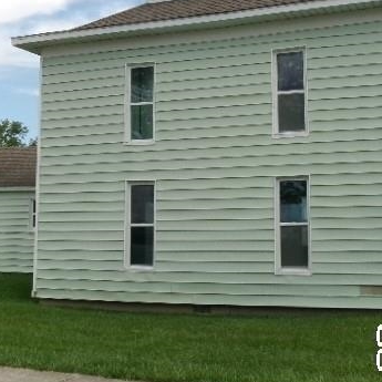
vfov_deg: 29.0
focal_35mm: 59
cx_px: 224
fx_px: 737
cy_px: 142
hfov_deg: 29.0
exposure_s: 1/120
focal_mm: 6.4
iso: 100
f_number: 11.8
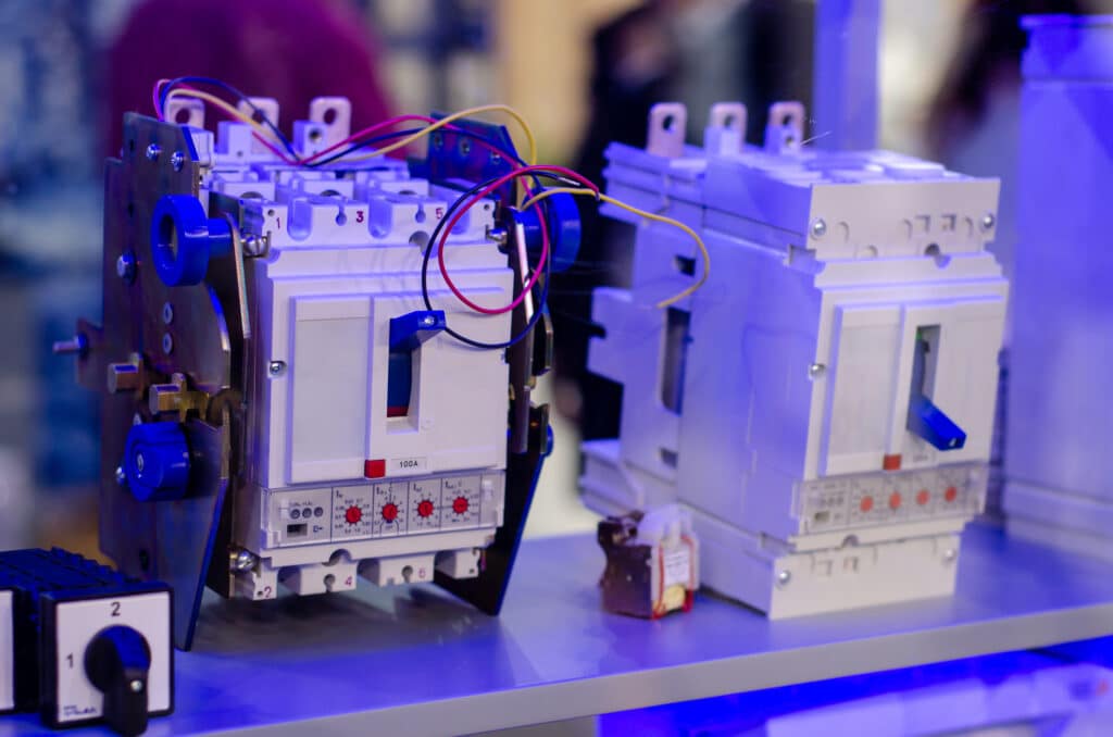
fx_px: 2314
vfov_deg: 18.1
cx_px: 556
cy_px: 368
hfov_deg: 27.0
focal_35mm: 75
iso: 400
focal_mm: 50
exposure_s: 1/125
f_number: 2.8
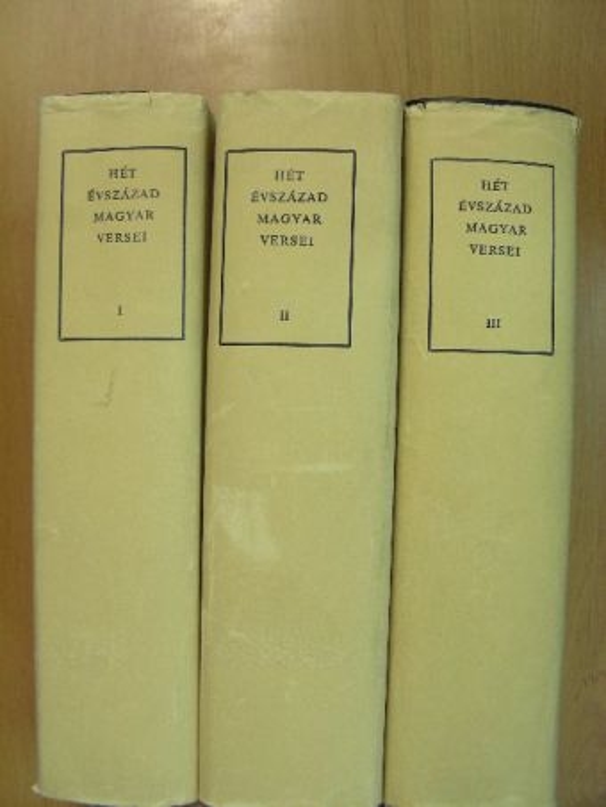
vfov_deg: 45.8
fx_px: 957
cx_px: 303
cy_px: 404
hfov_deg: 35.2
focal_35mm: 41
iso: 146
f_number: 3.5
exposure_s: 1/30
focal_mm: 6.8
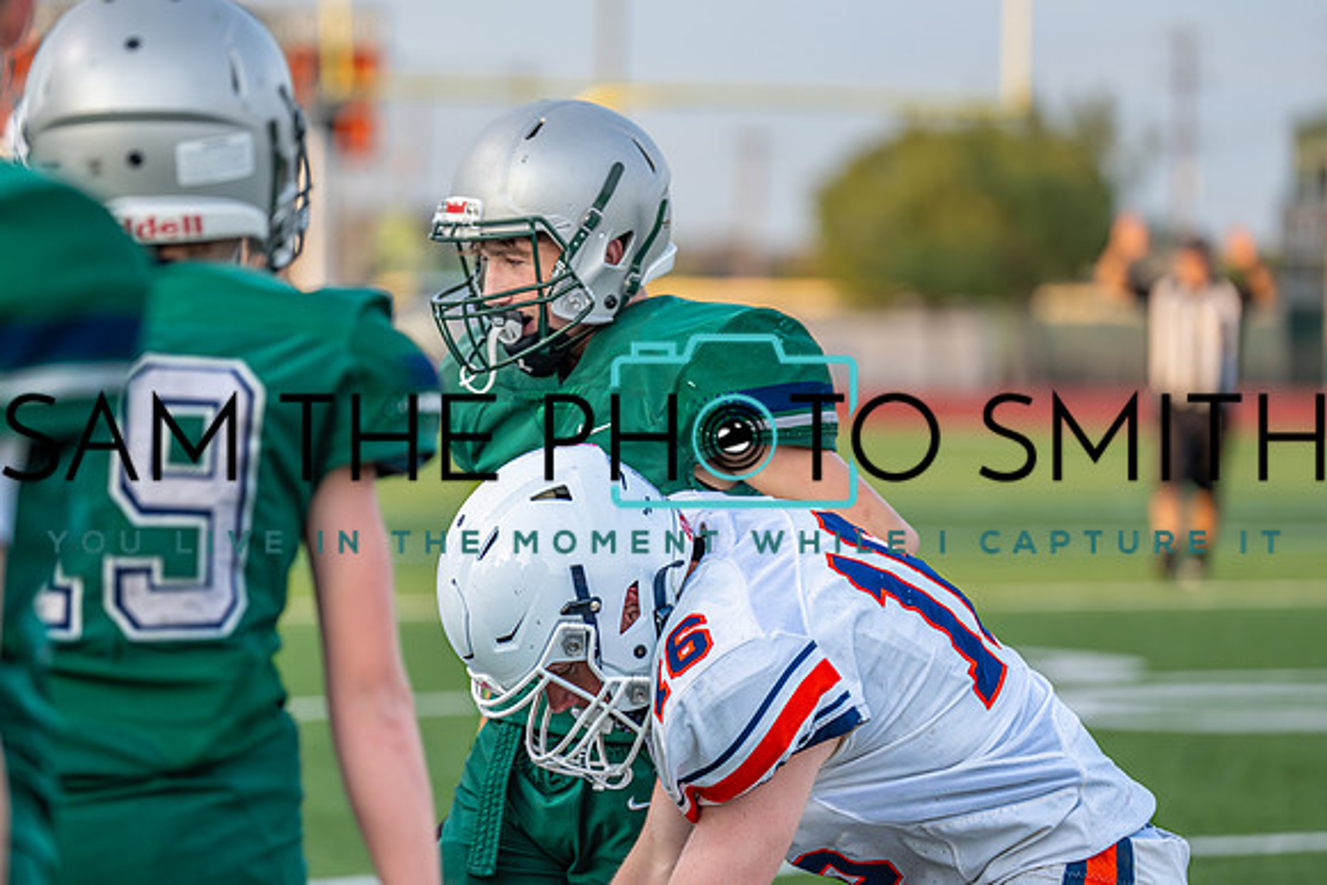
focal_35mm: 159
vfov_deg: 8.6
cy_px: 420
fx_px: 5864
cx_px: 551
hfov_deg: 12.9
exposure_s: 1/1600
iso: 640
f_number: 2.8
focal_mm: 135
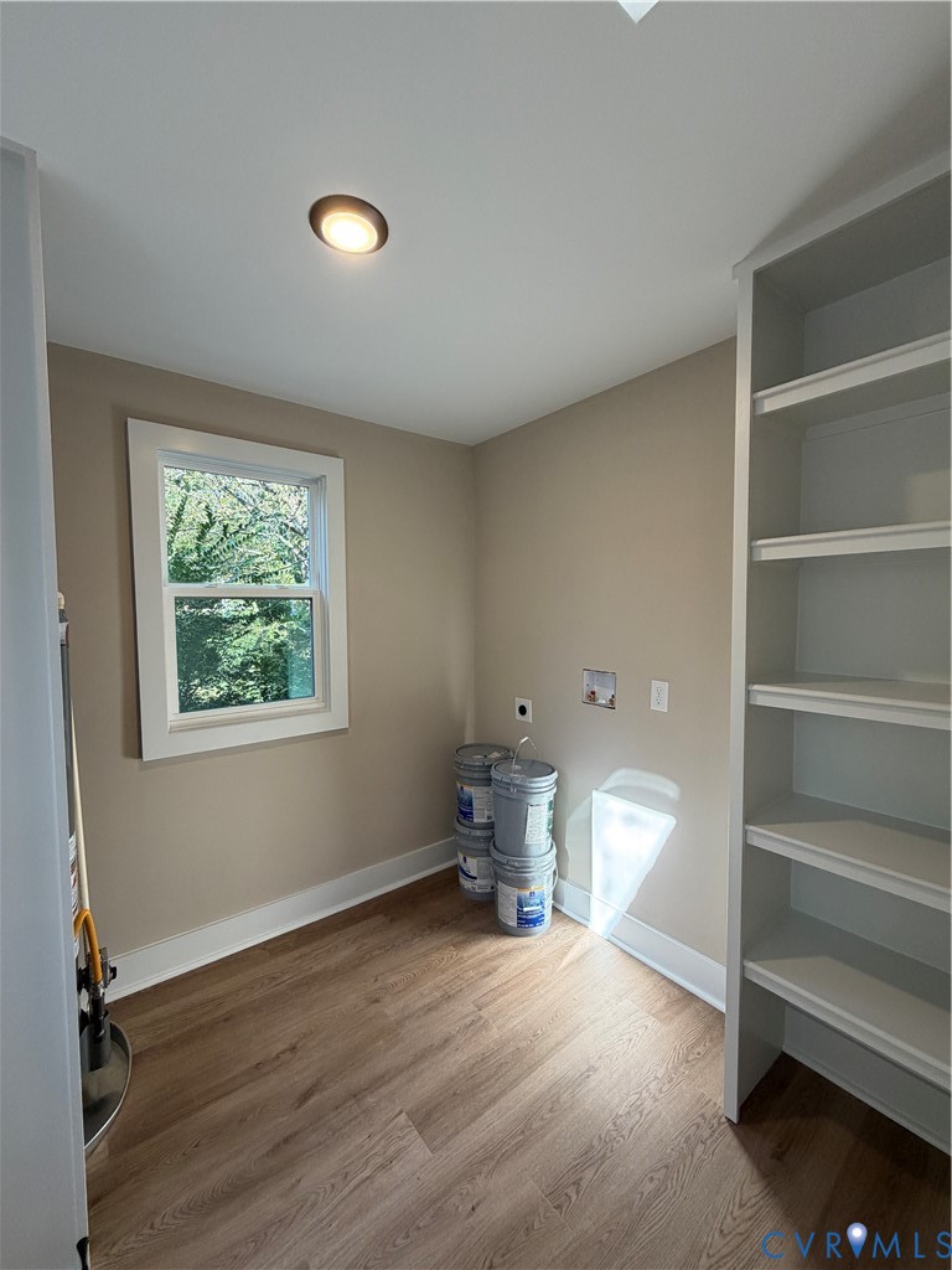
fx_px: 513
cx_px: 476
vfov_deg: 102.1
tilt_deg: -3.0
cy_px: 635
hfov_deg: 85.7
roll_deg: +0.5
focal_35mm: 14
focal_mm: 2.22
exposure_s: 1/120
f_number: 2.2
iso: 160
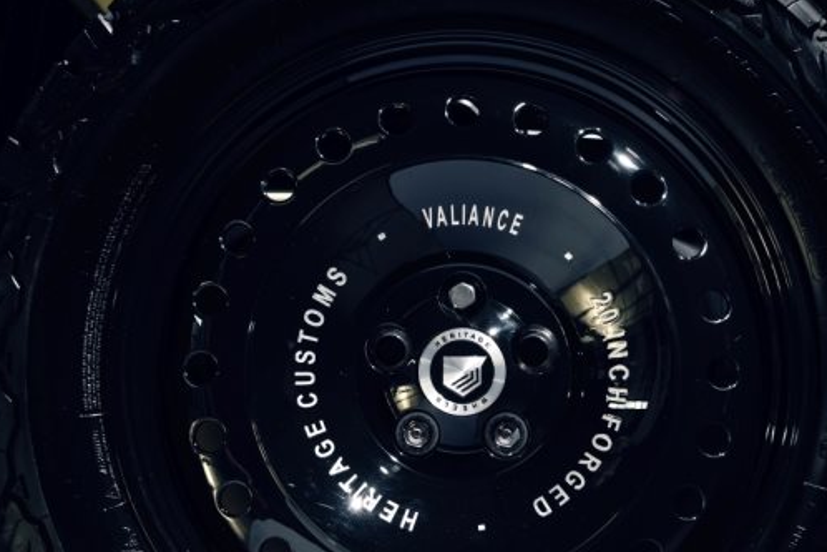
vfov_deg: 12.1
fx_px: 2596
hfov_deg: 18.1
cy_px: 382
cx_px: 470
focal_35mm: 113
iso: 31
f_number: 5
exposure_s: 1/40
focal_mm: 44
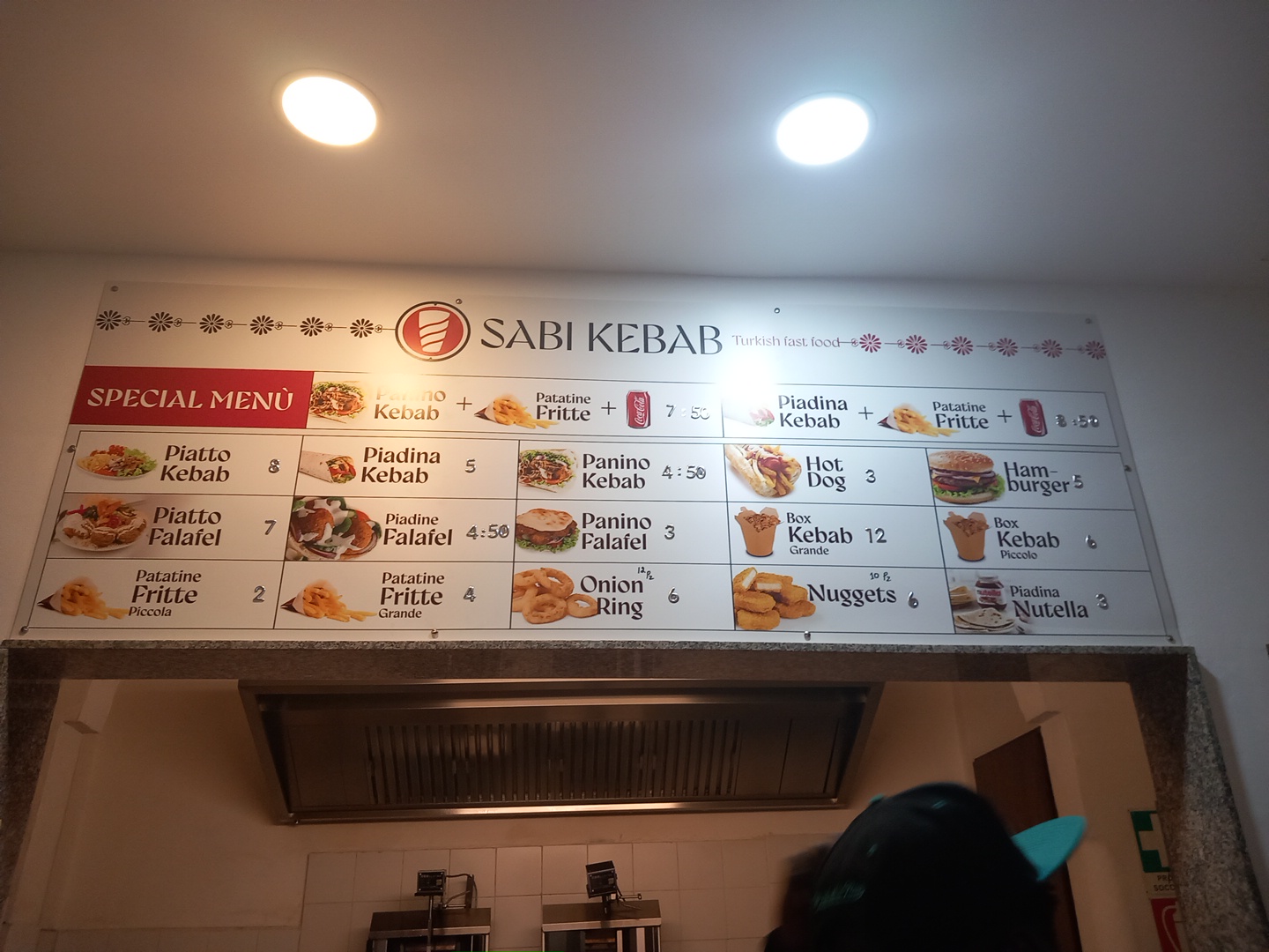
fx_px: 990
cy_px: 476
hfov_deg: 65.3
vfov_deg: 51.4
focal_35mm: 27
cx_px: 634
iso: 125
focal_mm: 4
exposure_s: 1/50
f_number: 1.8
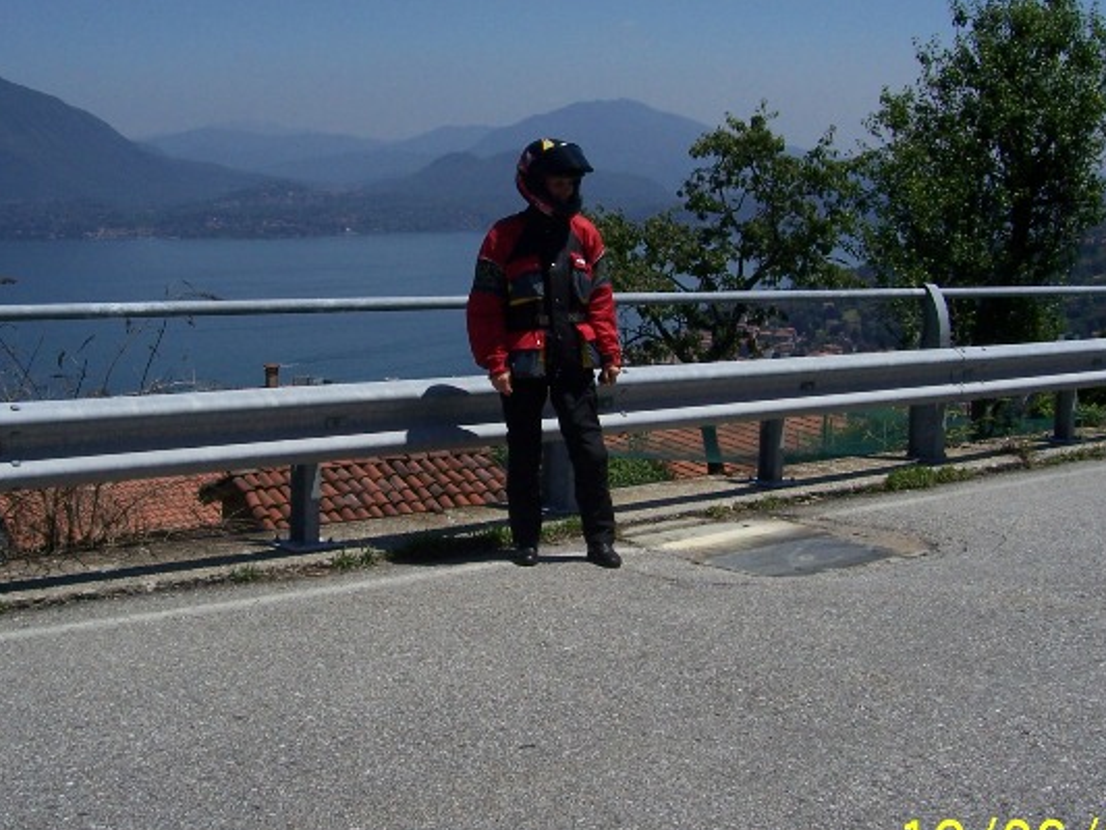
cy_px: 388
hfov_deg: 37.4
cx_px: 496
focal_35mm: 51
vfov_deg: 28.6
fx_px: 1630
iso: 80
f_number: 5.1
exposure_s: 1/1000
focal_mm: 5.6
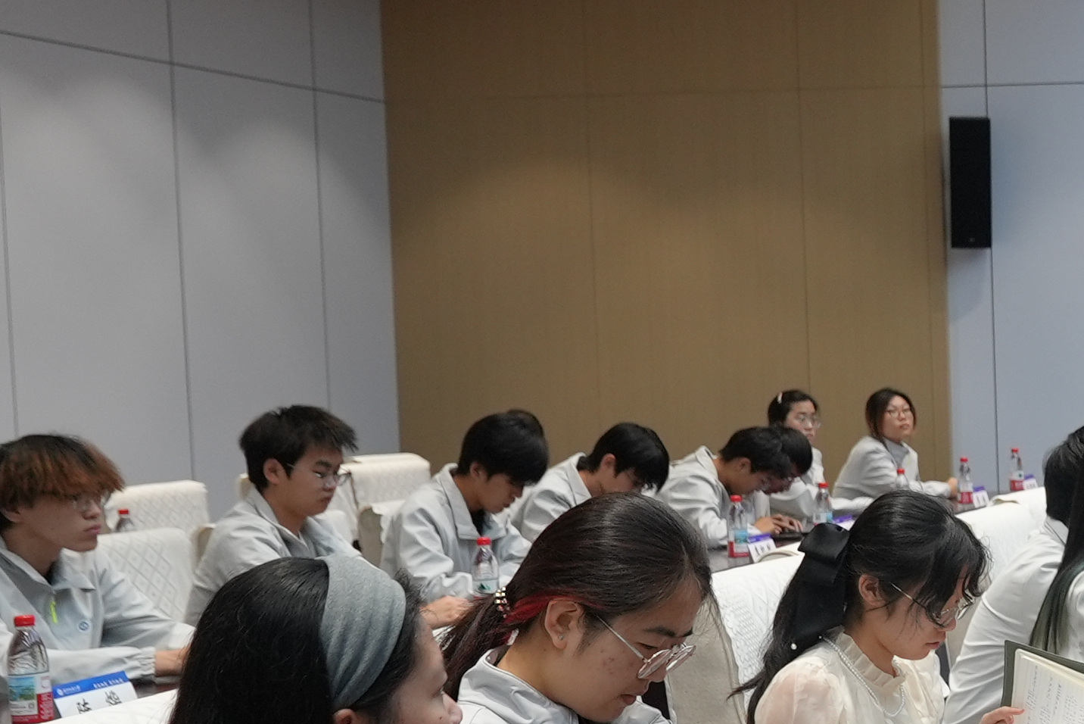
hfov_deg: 22.8
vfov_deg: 17.7
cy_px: 497
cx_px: 1496
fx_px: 2319
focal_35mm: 77
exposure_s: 1/160
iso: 800
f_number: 4
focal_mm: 26
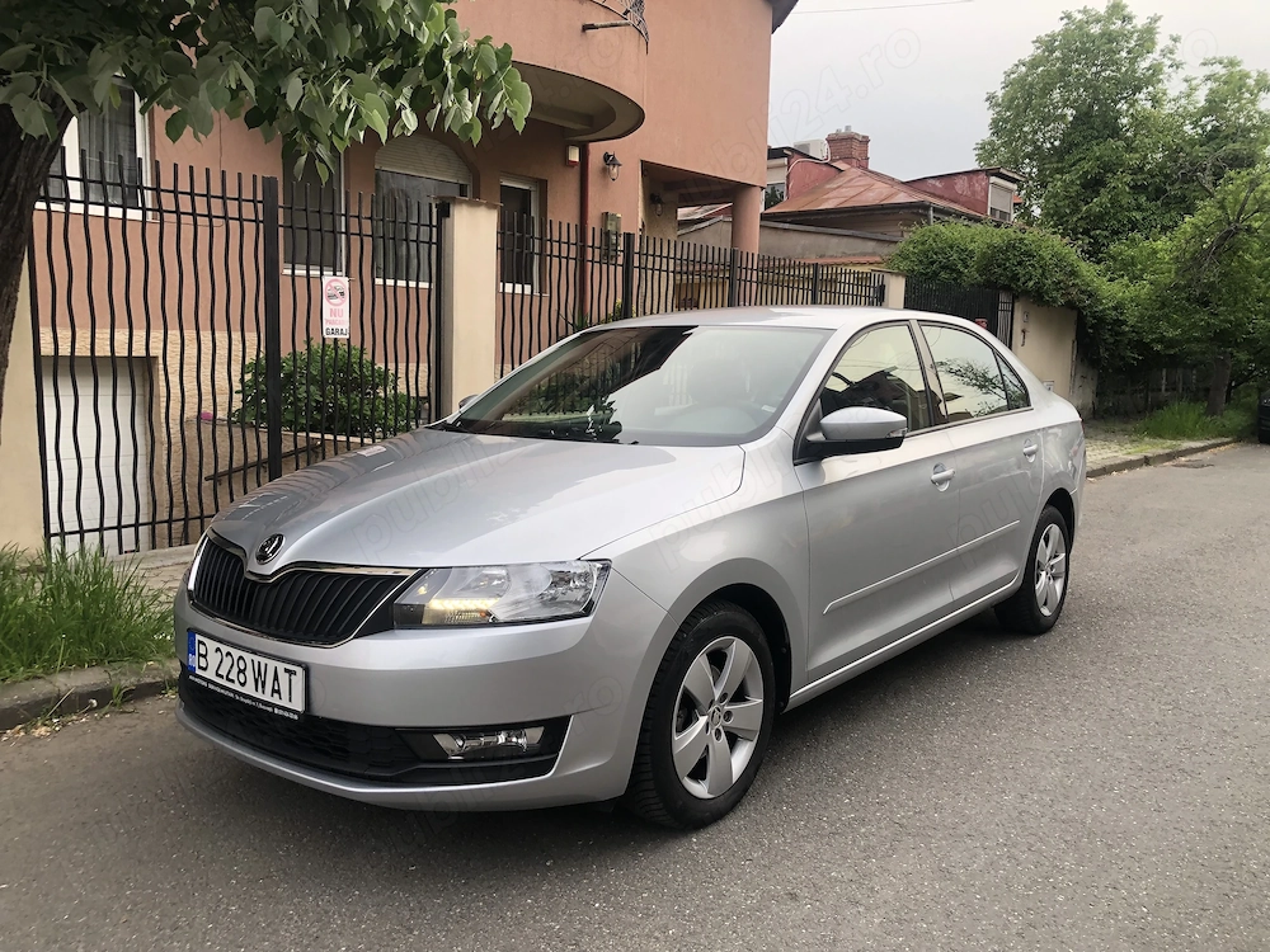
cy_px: 476
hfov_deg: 63.4
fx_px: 1027
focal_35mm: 28
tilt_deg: -7.1
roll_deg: -1.5
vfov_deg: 49.7
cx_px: 635
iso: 32
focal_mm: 3.99
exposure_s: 1/120
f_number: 1.8
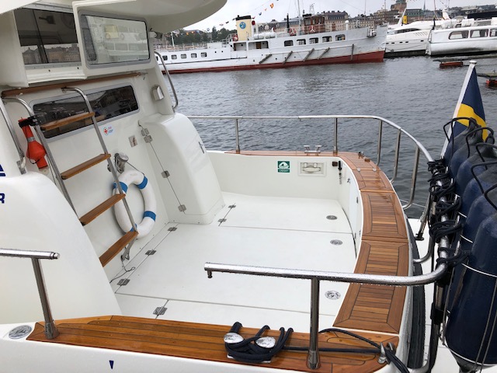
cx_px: 248
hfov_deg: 63.4
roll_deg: +4.1
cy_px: 186
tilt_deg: -18.1
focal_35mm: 28
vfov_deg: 49.7
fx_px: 402
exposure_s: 1/475
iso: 20
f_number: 1.8
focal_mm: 4
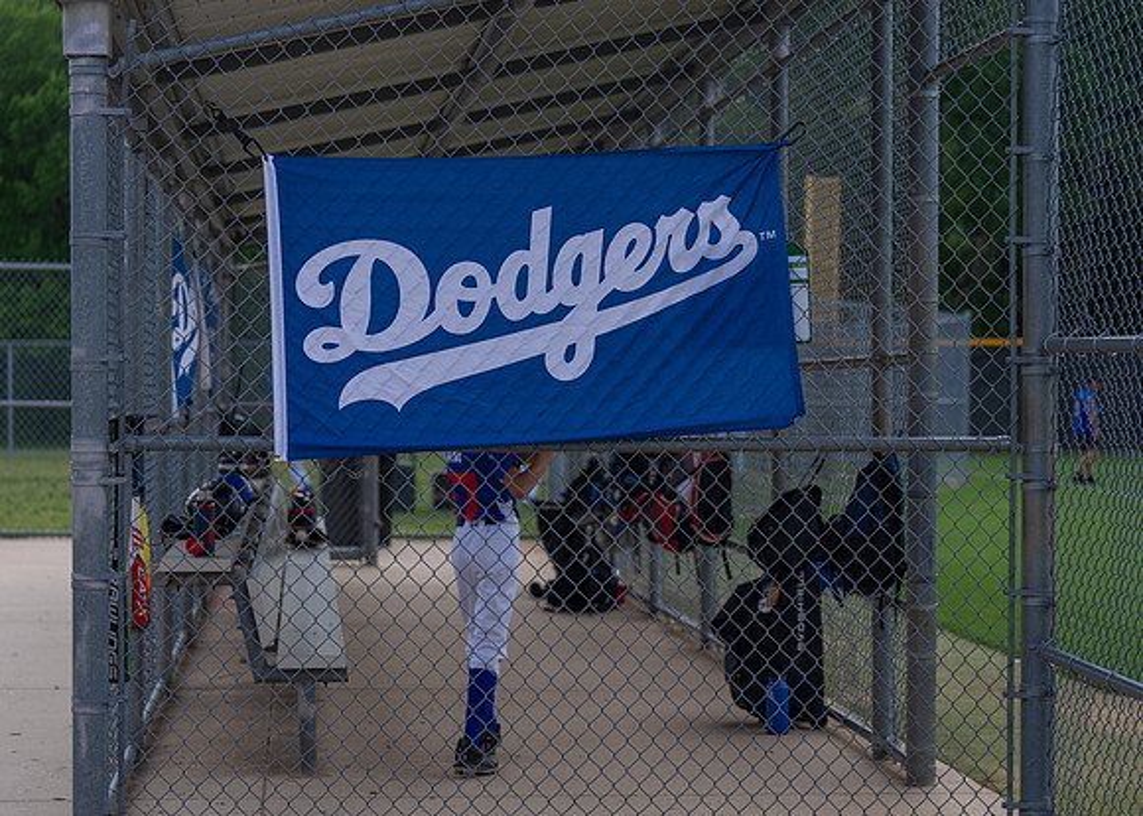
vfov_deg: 19.1
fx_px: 2427
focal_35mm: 75
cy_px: 408
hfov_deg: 26.5
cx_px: 572
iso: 100
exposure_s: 1/1250
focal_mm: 70
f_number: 2.8
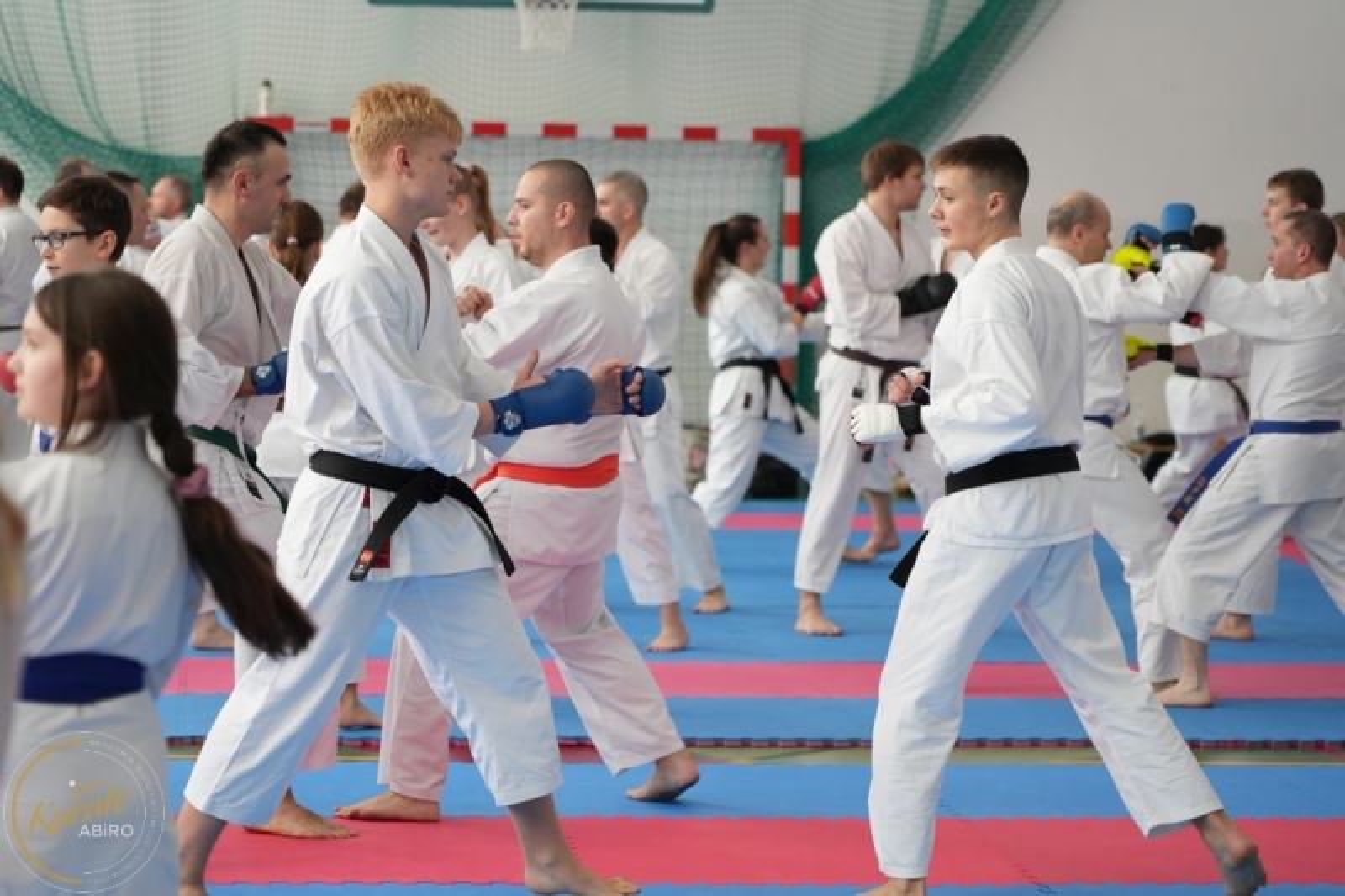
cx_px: 672
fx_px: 3922
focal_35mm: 105
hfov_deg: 19.5
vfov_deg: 13.0
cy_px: 448
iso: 3200
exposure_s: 1/400
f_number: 4
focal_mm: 105
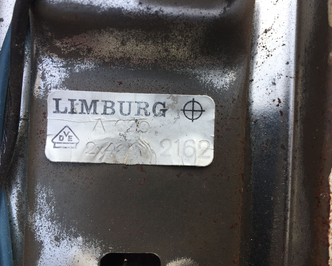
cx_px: 172
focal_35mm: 31
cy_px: 135
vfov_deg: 47.1
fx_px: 305
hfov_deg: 57.2
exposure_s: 1/100
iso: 40
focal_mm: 4.15
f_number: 2.2
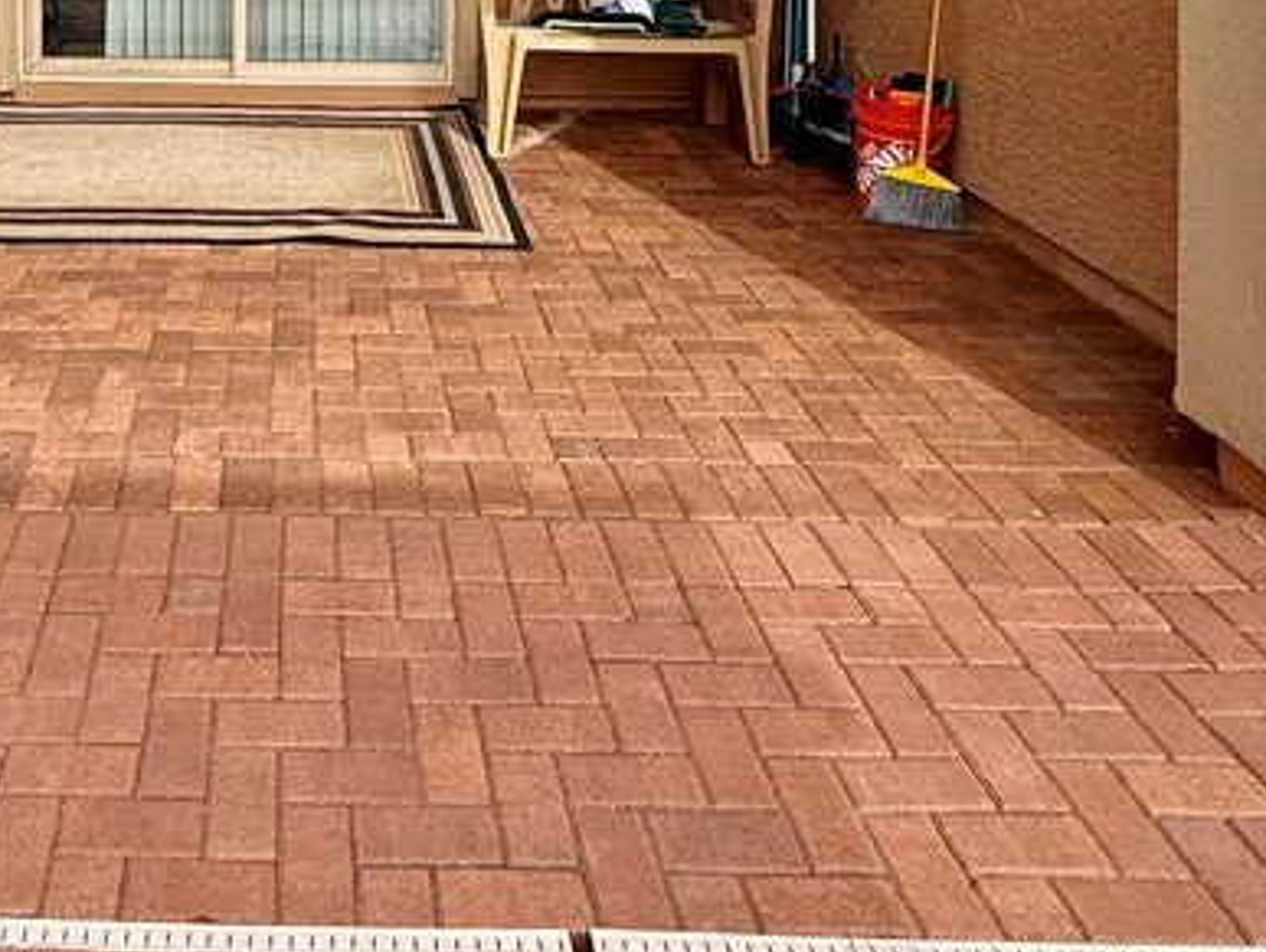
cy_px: -216
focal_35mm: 37
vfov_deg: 31.7
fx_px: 1354
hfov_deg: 47.6
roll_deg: -0.3
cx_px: 272
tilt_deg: +1.1
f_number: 2.2
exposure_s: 1/260
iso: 50
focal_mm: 2.22
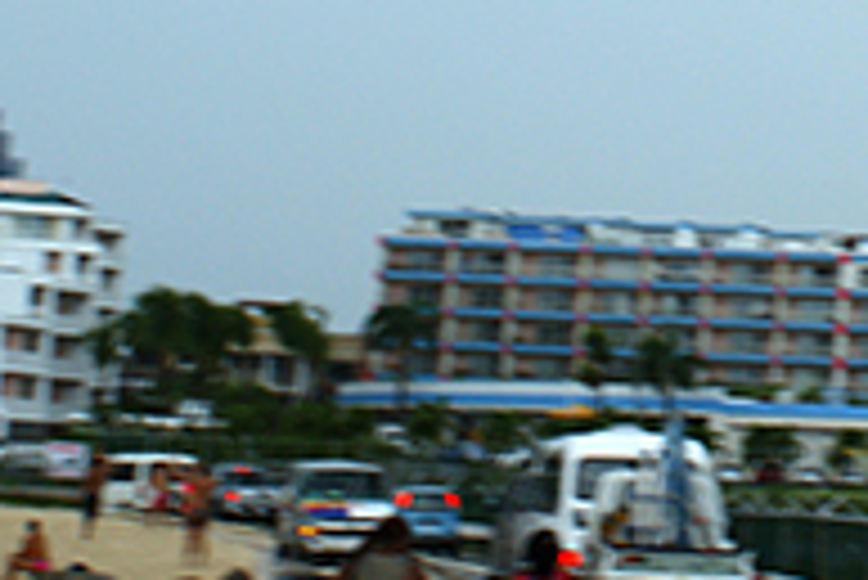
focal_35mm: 152
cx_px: 967
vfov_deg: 9.0
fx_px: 3668
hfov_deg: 13.2
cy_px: -63
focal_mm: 28
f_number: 11
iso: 100
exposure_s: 1/80
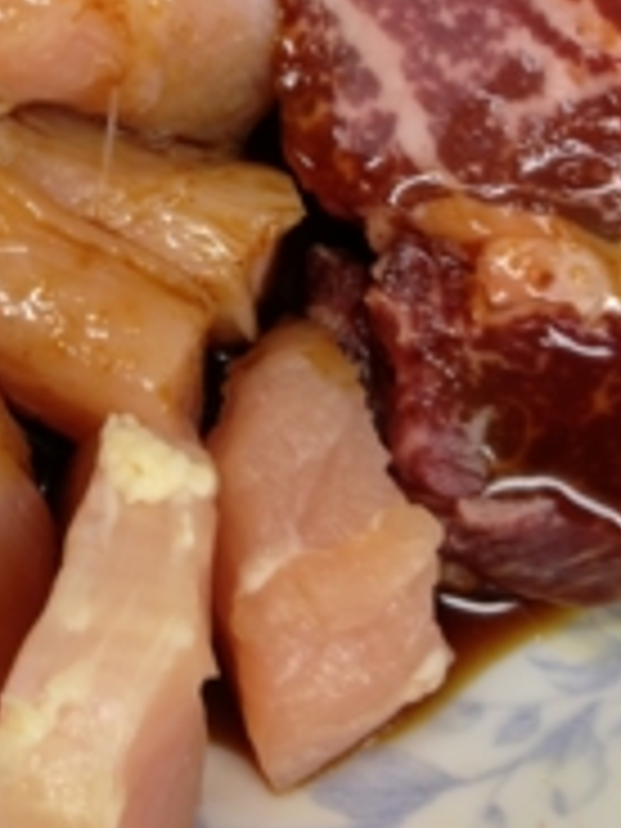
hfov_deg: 18.8
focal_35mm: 76
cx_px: -22
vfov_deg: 24.7
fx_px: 1818
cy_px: 40
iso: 50
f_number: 2.4
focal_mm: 4.28
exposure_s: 1/30
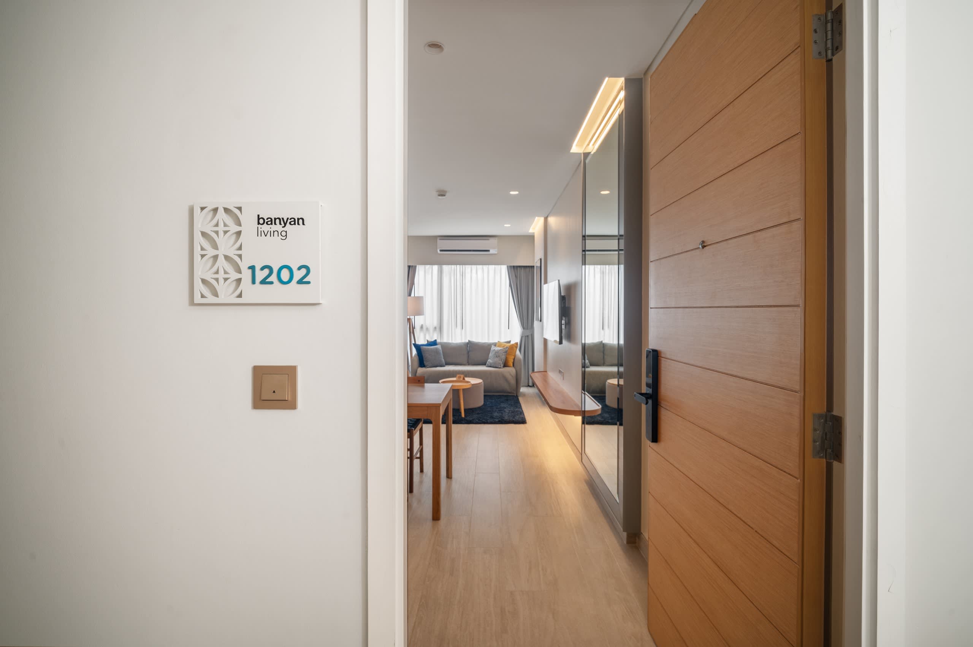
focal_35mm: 16
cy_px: 324
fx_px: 432
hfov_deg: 96.8
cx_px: 486
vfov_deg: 73.7
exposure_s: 1/3.33
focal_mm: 16
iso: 800
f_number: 8
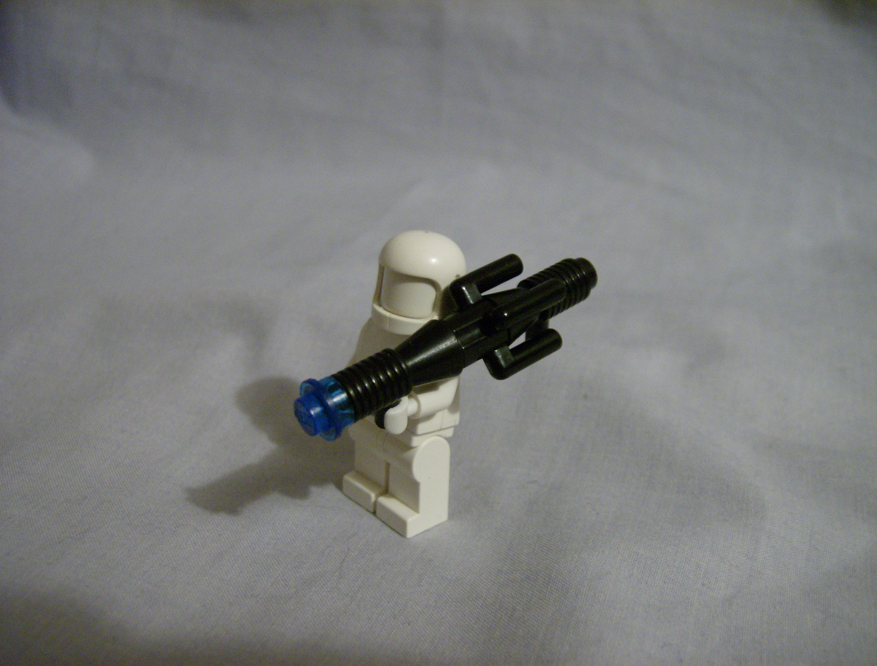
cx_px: 438
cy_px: 333
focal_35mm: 36
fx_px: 916
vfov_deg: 40.0
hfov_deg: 51.1
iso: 200
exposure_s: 1/13.7
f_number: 2.8
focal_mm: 6
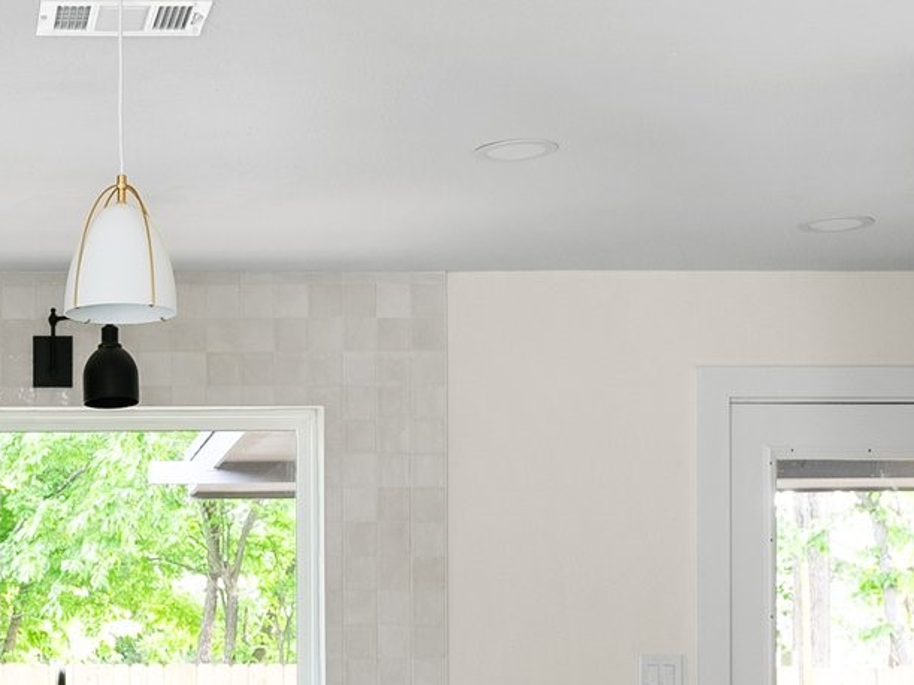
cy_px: 694
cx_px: 67
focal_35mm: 74
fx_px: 1954
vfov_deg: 19.3
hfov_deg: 25.4
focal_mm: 23
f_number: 5.6
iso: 400
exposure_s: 1/6
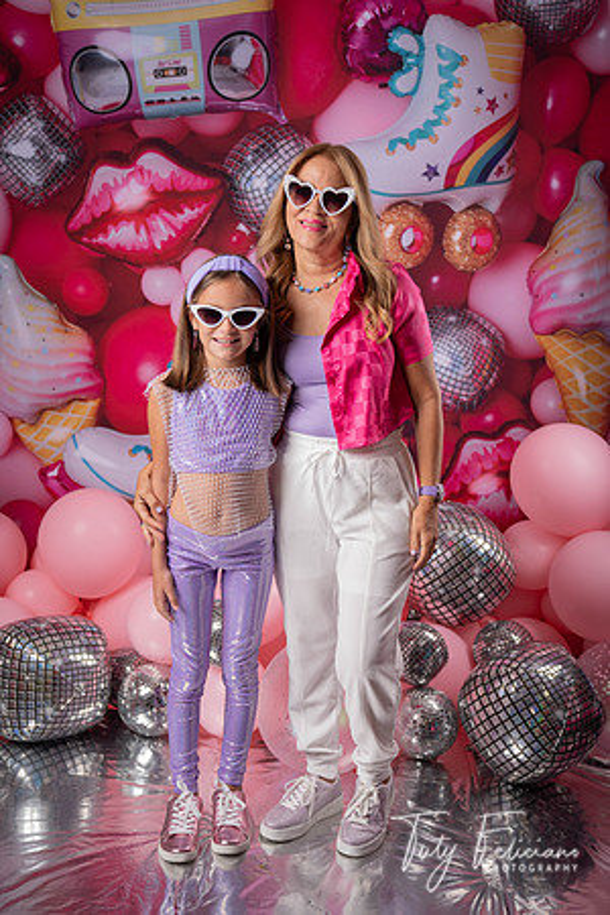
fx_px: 1118
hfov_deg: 30.5
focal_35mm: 44
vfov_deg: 44.5
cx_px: 305
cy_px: 458
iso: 50
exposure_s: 1/250
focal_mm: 44
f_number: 3.2
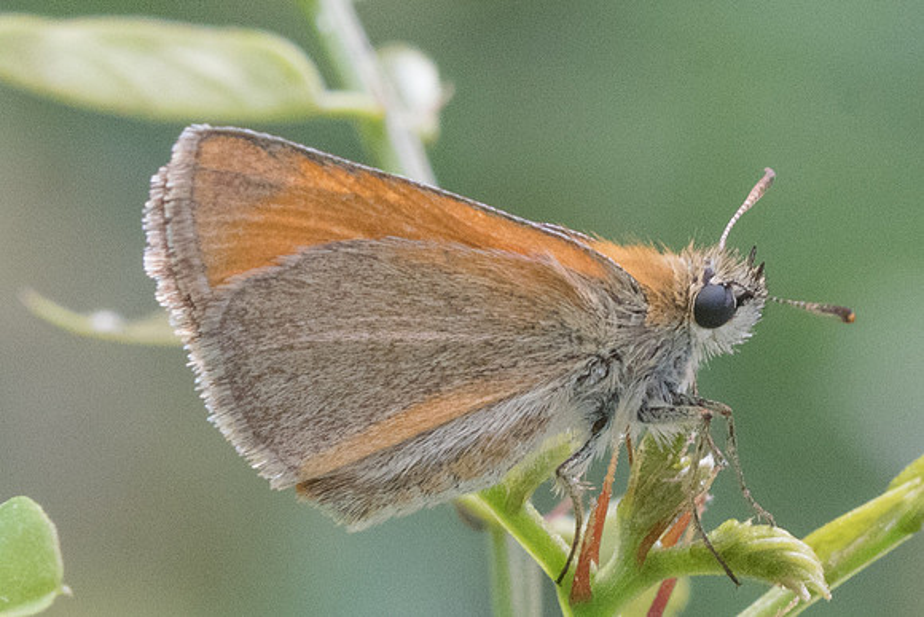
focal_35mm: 448
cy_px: 237
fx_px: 11506
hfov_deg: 4.6
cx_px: 641
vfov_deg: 3.1
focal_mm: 90
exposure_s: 1/200
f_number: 13
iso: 1000
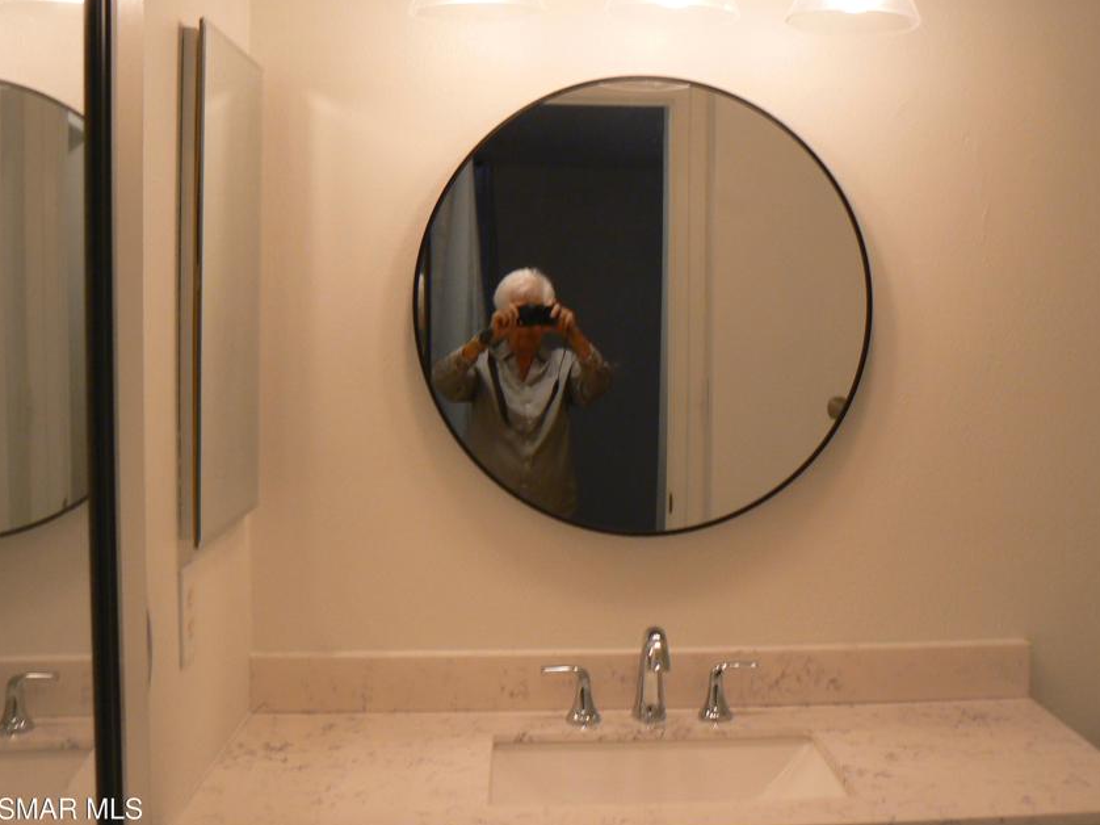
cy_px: 351
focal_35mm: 44
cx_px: 646
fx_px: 1398
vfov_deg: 32.8
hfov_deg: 42.8
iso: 100
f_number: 2.8
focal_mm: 6
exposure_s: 1/40
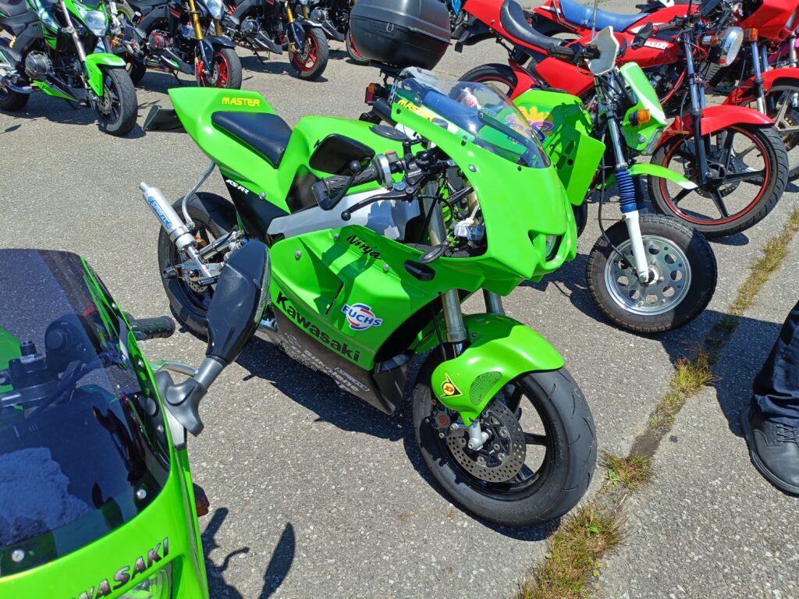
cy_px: 300
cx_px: 400
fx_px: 577
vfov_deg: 54.9
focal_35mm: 25
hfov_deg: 69.4
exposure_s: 1/595
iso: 64
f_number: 1.7
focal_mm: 4.7
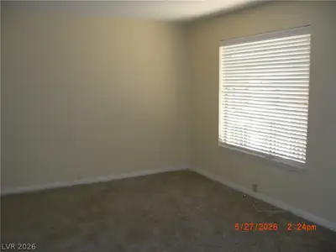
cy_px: 126
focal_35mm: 36
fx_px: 349
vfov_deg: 39.7
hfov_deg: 51.4
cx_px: 168
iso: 200
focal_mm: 6.3
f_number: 2.8
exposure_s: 1/80
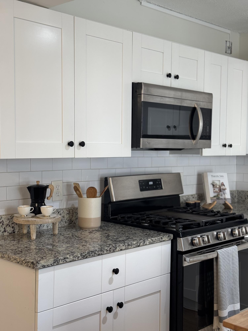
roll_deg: -0.5
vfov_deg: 39.7
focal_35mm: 48
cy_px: 166
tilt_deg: -3.1
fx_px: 459
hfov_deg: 30.3
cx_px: 124
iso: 50
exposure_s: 1/60
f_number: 1.78
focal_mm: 6.76
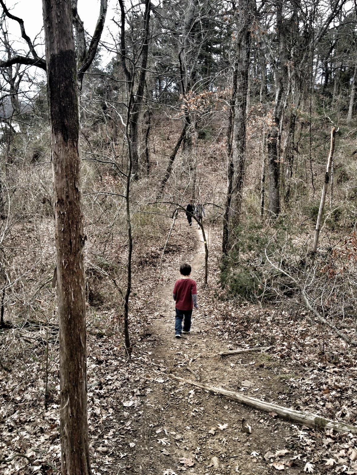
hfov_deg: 39.7
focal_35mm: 36
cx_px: 181
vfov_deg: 51.4
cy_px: 244
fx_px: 495
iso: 50
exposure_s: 1/143
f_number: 2.4
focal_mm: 4.28
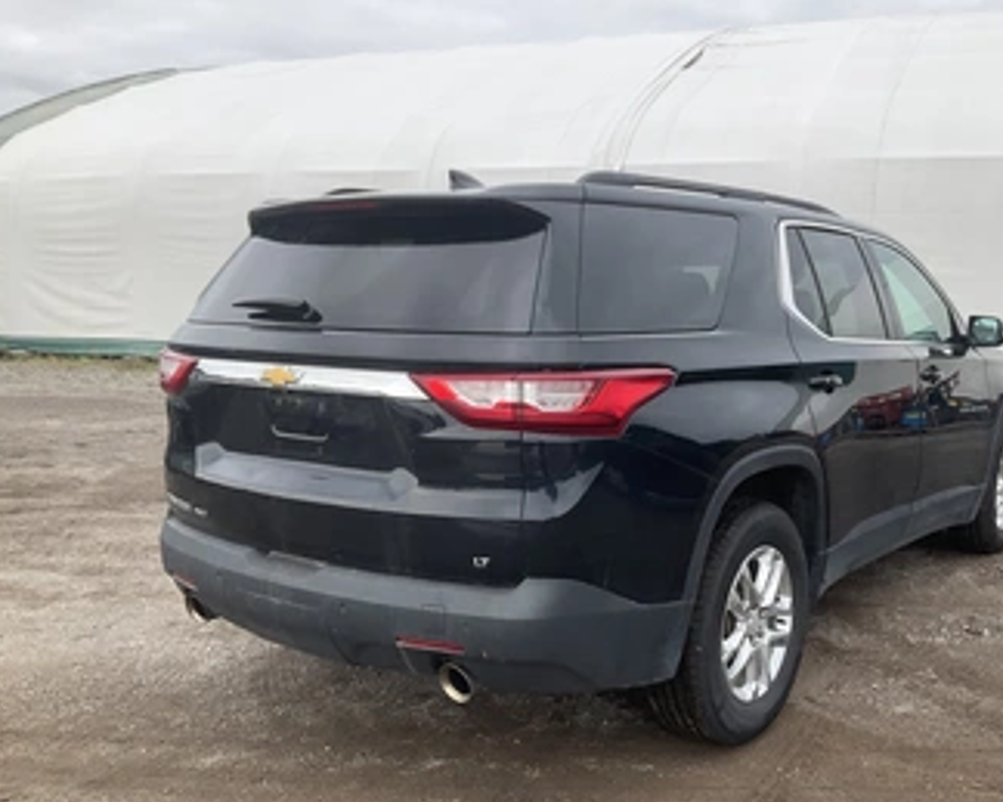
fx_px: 1039
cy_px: 461
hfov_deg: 51.2
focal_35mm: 35
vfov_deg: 42.1
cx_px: 604
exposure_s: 1/978
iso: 25
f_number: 1.8
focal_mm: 3
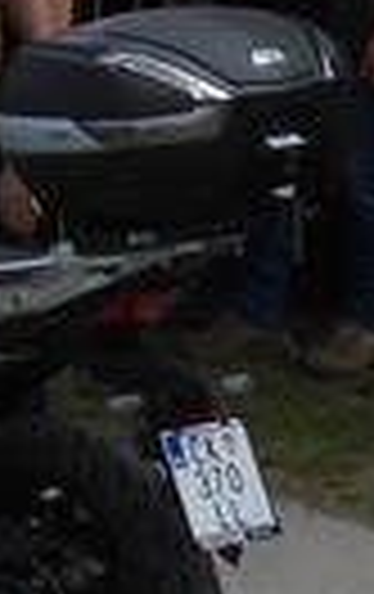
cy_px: -994
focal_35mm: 308
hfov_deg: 3.8
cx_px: -1519
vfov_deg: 6.4
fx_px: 5001
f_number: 3.2
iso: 100
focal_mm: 5.8
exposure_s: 1/1600
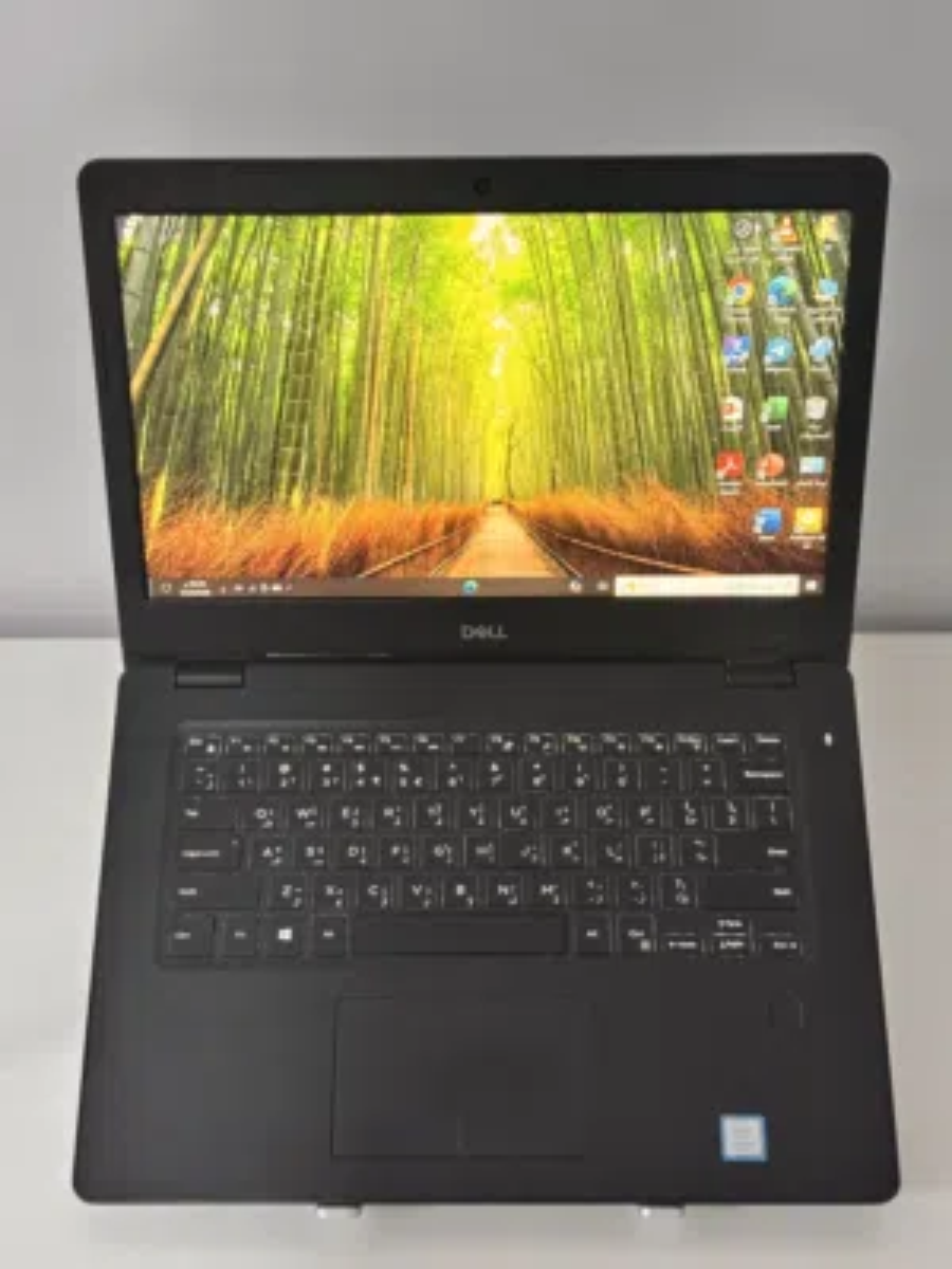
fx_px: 1907
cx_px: 476
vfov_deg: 36.8
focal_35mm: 52
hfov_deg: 28.0
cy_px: 634
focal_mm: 5.96
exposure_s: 1/40
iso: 250
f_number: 1.6
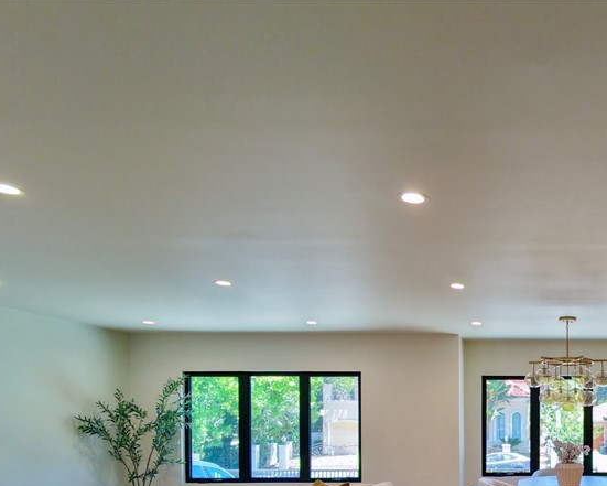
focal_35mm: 29
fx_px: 521
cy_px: 420
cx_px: 538
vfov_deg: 46.1
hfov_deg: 53.5
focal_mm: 3.05
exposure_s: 1/50
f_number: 2.2
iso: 260
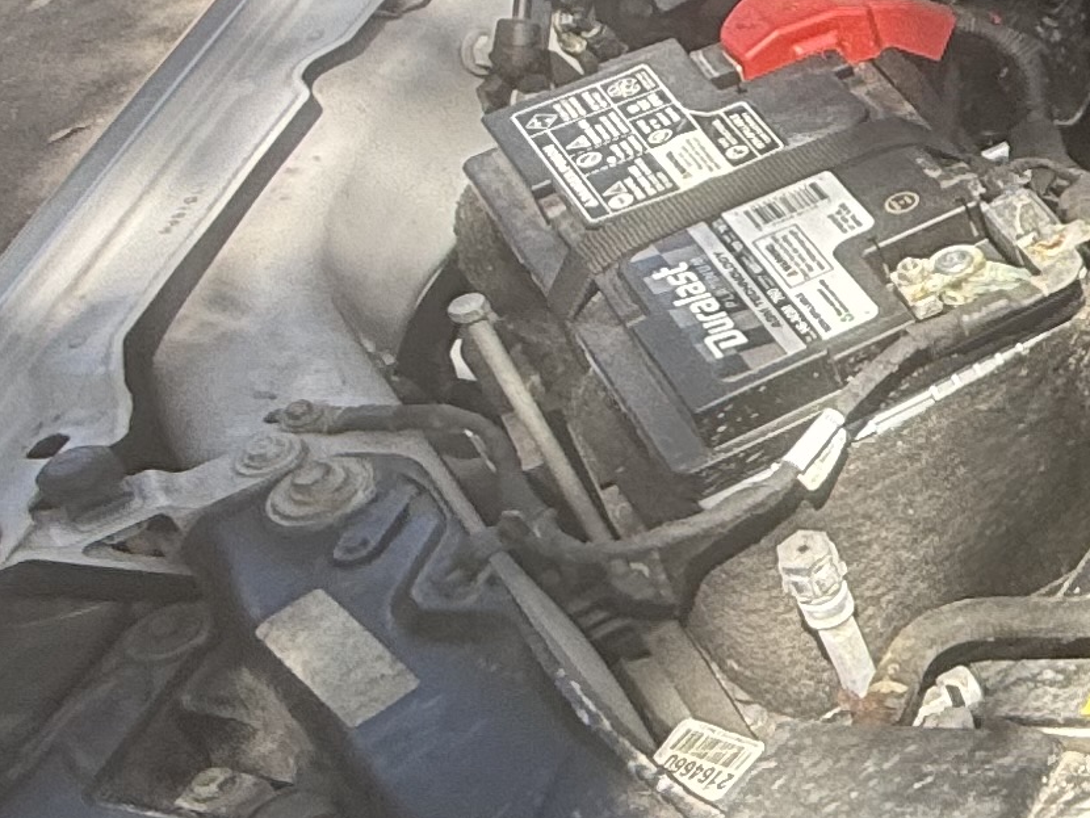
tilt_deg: -35.5
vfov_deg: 21.3
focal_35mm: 68
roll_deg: -2.3
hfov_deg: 19.9
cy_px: 154
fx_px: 2142
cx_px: 2015
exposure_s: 1/180
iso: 64
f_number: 2.2
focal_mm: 2.22
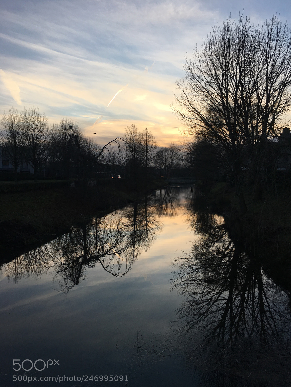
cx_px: 148
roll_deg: +0.7
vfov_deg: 60.0
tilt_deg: -4.2
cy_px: 198
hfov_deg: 46.8
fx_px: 336
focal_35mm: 30
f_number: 2.2
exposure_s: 1/534
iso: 25
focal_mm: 4.15
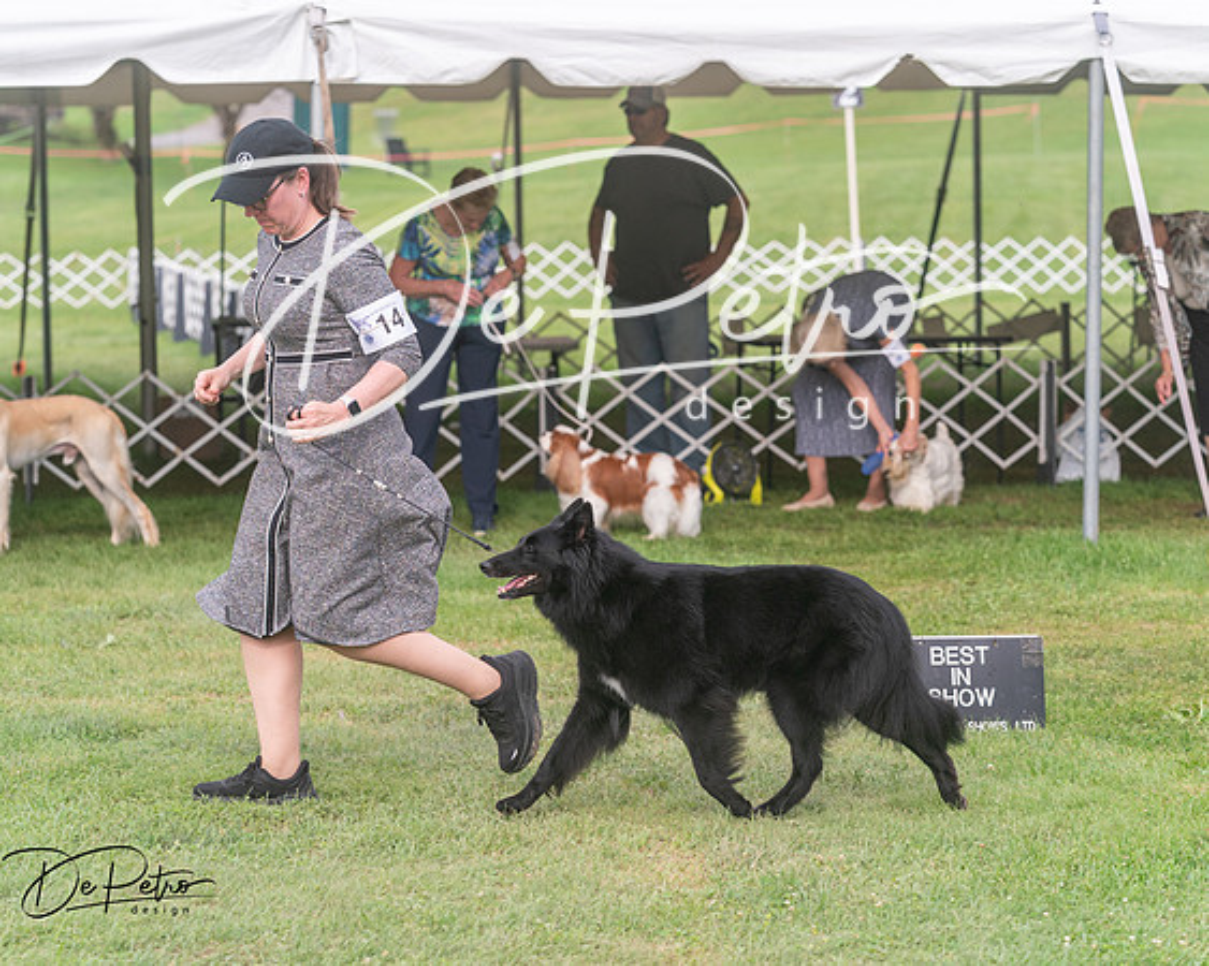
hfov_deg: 15.3
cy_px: 483
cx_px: 604
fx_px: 4512
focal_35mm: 126
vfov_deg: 12.2
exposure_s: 1/1000
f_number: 4.5
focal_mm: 112
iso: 400
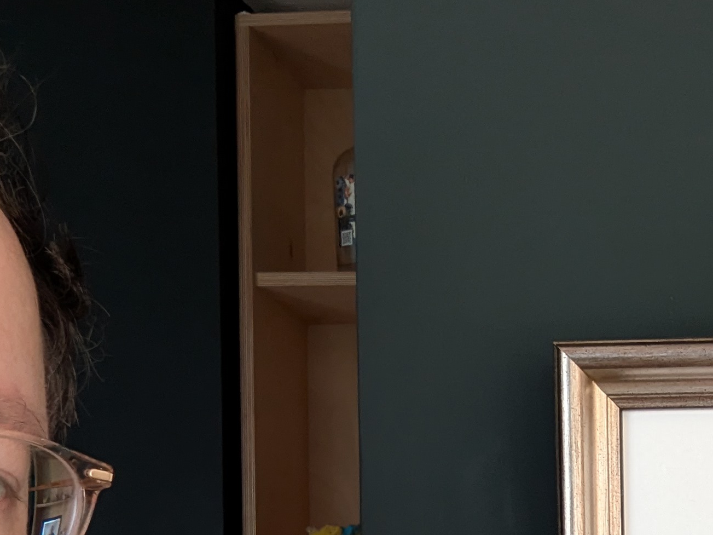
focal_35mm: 65
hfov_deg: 28.7
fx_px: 1339
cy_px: 701
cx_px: 640
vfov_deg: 20.6
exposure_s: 1/100
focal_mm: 2.74
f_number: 2.2
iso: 163
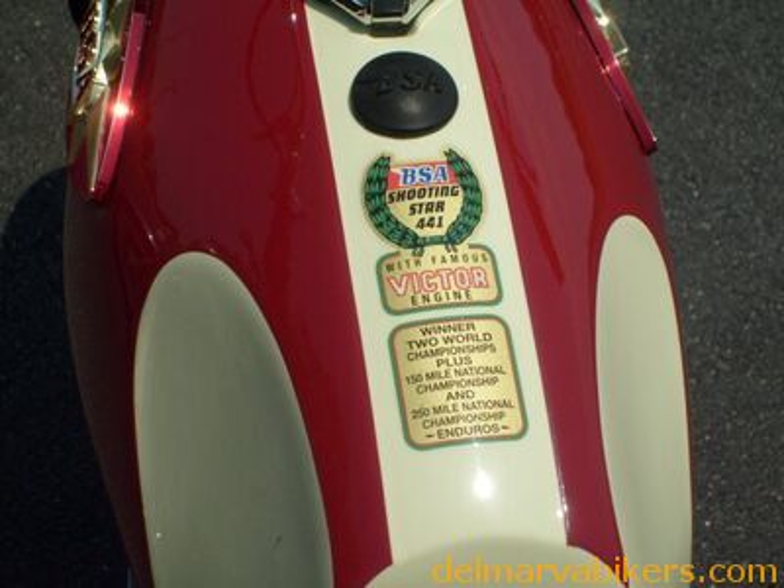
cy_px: 294
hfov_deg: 21.3
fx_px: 2084
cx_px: 392
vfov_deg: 16.1
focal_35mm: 92
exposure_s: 1/250
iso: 80
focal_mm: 15.5
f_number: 11.5
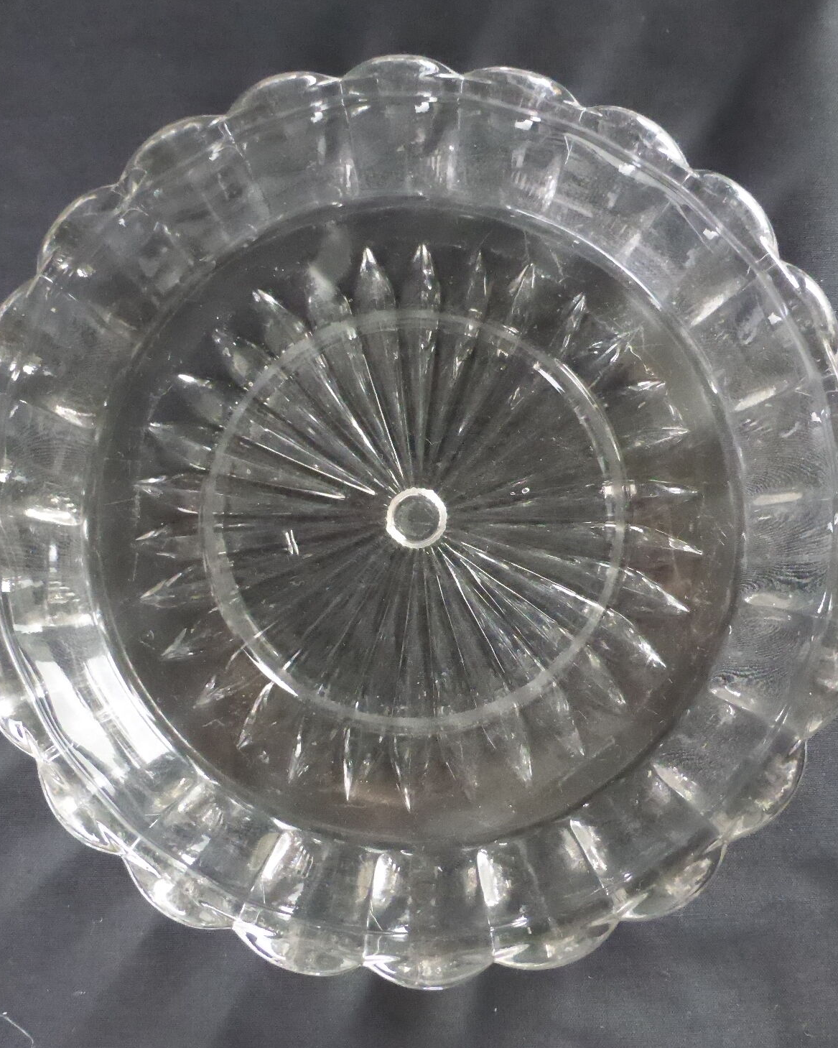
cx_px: 430
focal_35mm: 37
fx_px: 1147
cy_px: 521
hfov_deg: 40.1
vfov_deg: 49.1
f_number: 3.4
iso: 1600
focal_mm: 4.8
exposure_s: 1/60
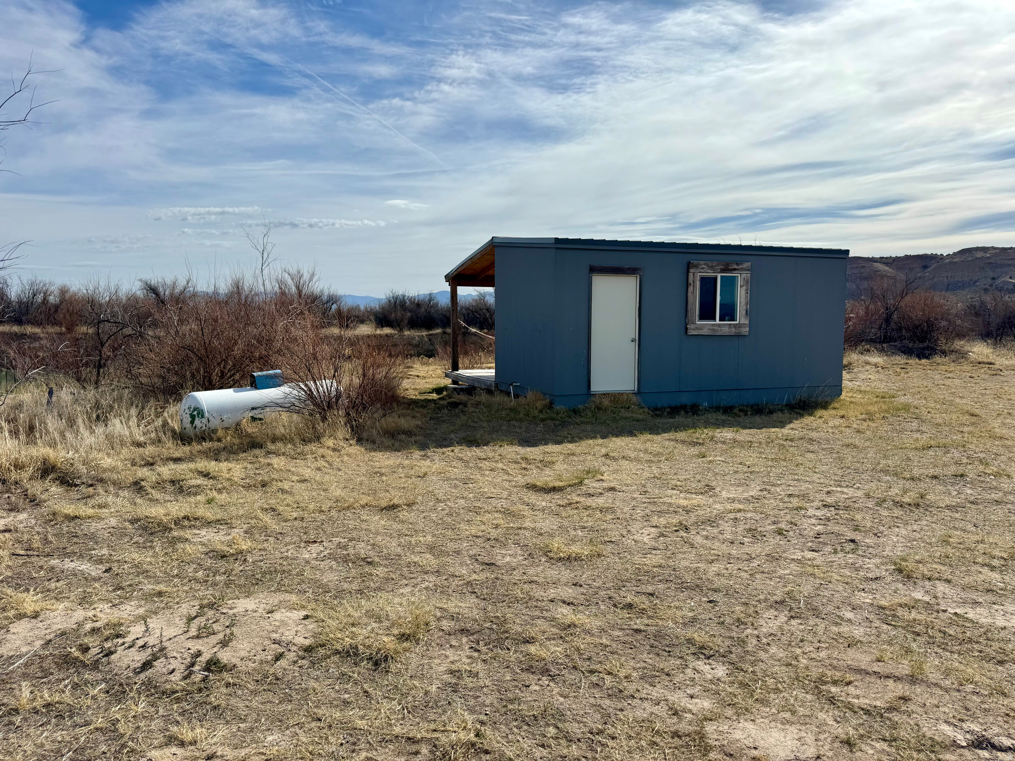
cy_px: 380
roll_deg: +0.7
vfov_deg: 56.8
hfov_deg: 71.6
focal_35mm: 24
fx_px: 704
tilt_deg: -4.7
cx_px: 508
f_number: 1.78
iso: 80
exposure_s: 1/5814
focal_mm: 6.76
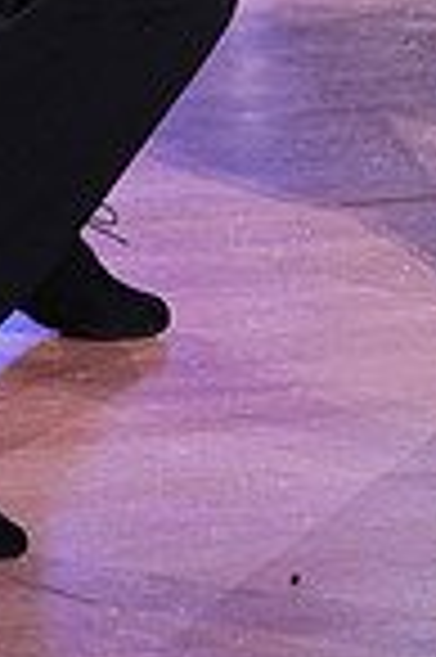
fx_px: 8631
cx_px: 366
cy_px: -536
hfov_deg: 2.9
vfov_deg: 4.3
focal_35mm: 474
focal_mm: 119
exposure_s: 1/320
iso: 4000
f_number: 5
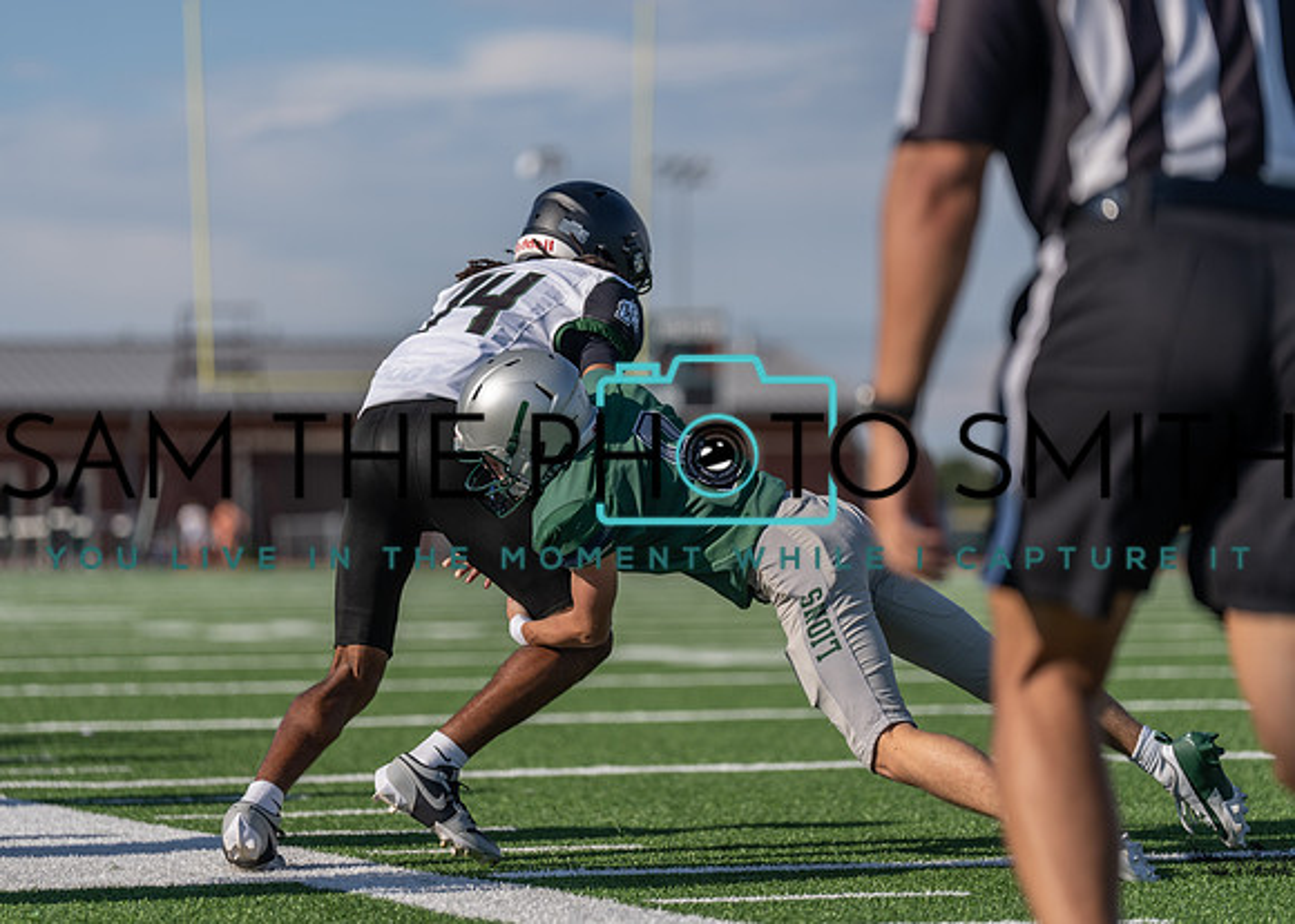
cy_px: 462
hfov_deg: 12.5
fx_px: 5934
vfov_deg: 8.9
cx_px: 648
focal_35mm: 161
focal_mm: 154
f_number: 2.8
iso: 100
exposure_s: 1/2500
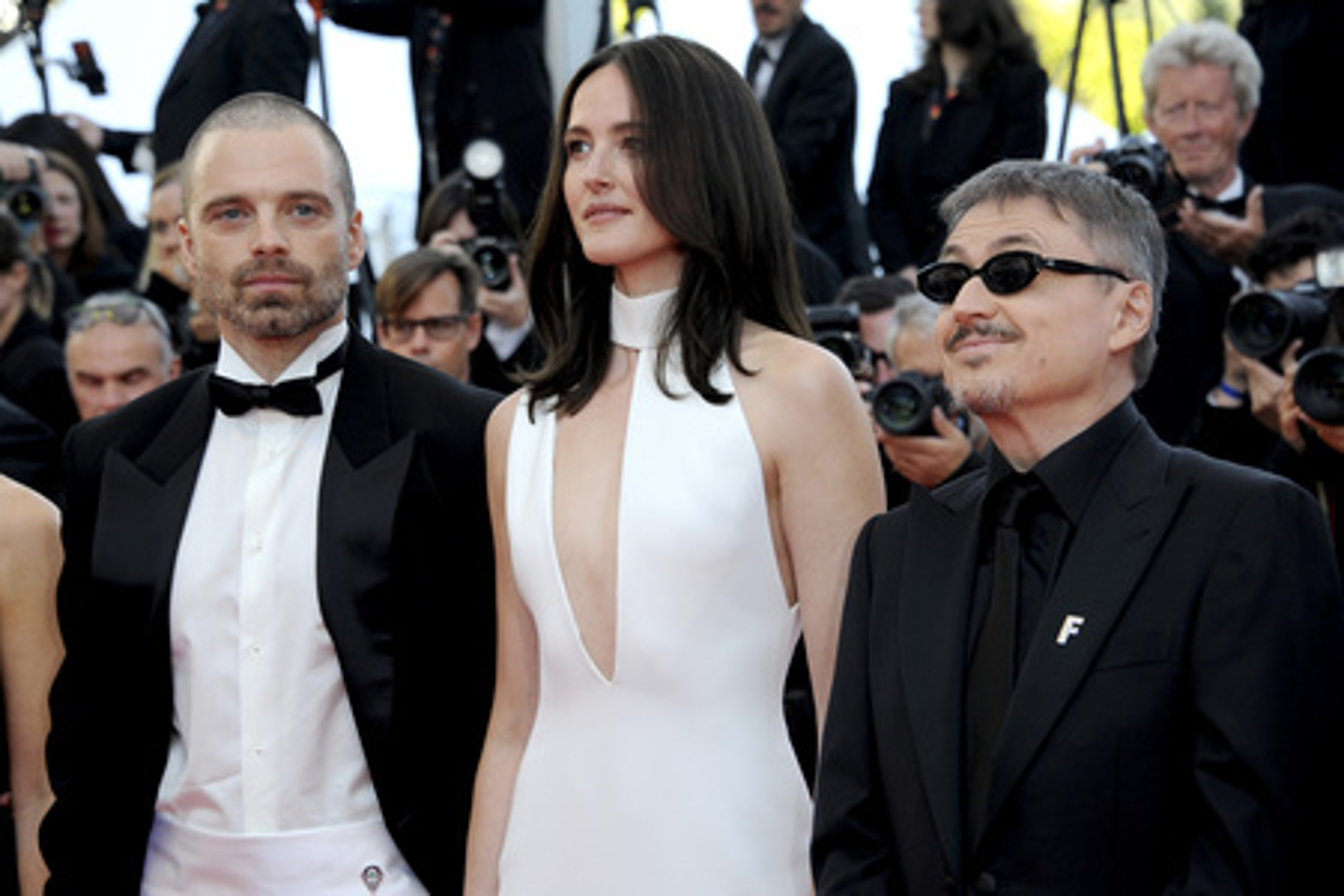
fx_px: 4181
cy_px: 448
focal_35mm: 112
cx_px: 672
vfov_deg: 12.2
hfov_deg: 18.3
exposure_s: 1/250
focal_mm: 112
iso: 640
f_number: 6.3
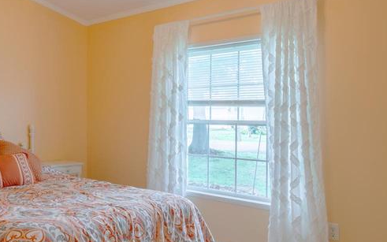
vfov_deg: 37.3
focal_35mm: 34
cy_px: 125
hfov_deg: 55.1
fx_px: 359
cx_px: 117
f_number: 8
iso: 400
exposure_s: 1/160
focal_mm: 16
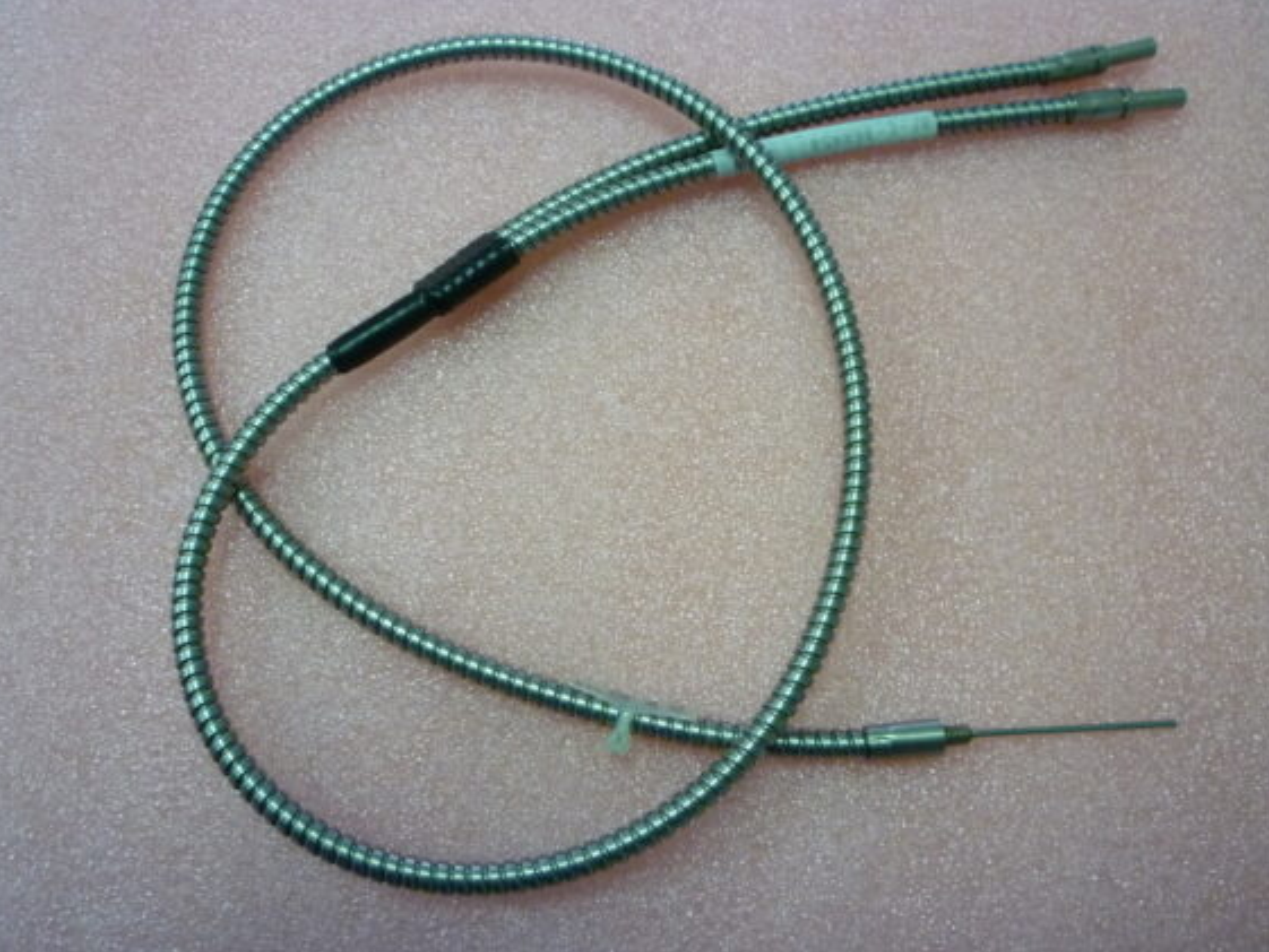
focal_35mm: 31
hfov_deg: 58.3
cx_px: 656
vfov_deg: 45.5
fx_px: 1137
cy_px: 468
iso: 400
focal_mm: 5.2
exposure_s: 1/30
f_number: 3.3
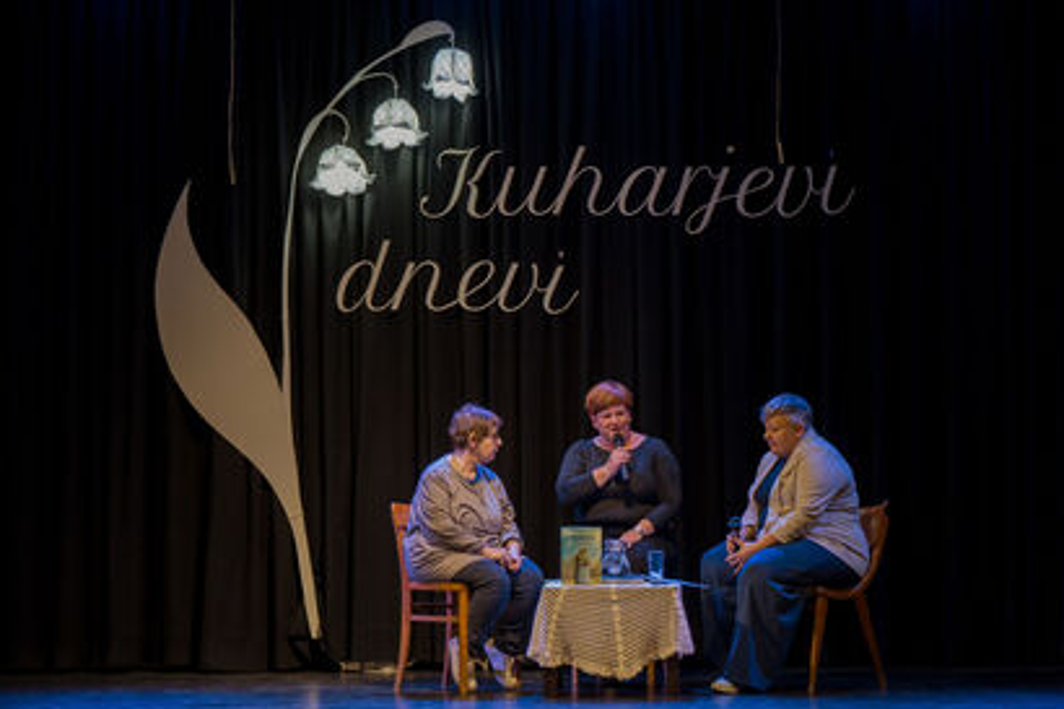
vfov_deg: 15.2
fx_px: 2659
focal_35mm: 90
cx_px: 519
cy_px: 345
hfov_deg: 22.6
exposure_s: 1/250
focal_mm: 82
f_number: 2.8
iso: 1000
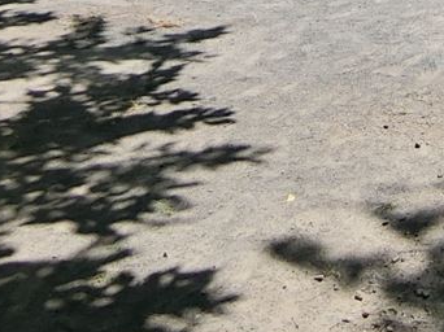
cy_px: -393
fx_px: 1141
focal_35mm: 89
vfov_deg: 13.4
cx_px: 444
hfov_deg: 21.3
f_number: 6.9
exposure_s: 1/200
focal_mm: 4.06
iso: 80
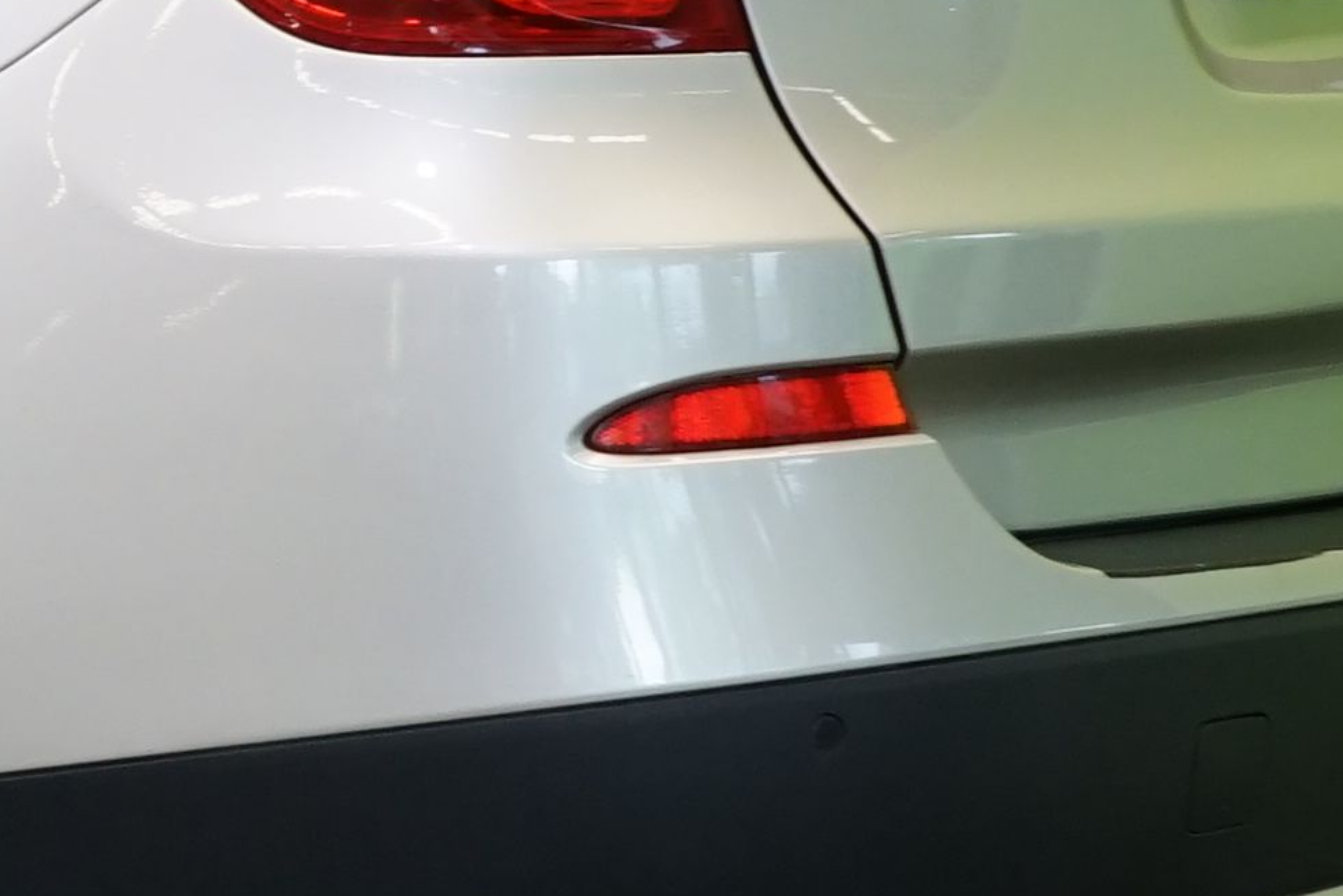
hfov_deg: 8.9
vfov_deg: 6.3
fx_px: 8172
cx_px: -1350
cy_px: 121
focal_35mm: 219
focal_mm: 36
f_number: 6.3
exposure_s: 1/40
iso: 640
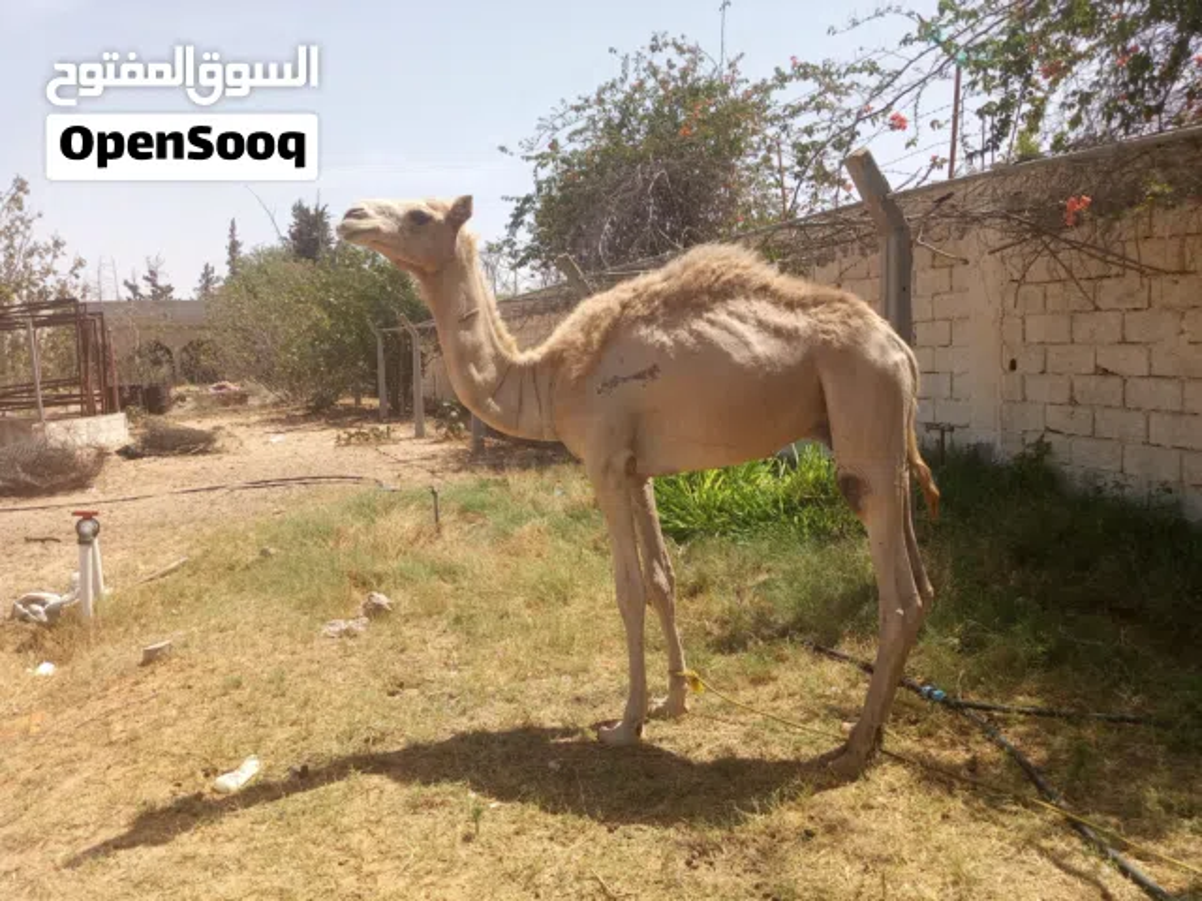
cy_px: 450
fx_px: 903
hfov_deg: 67.3
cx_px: 601
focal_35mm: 26
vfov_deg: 53.1
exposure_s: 1/1312
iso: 100
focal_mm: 3.64
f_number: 1.85
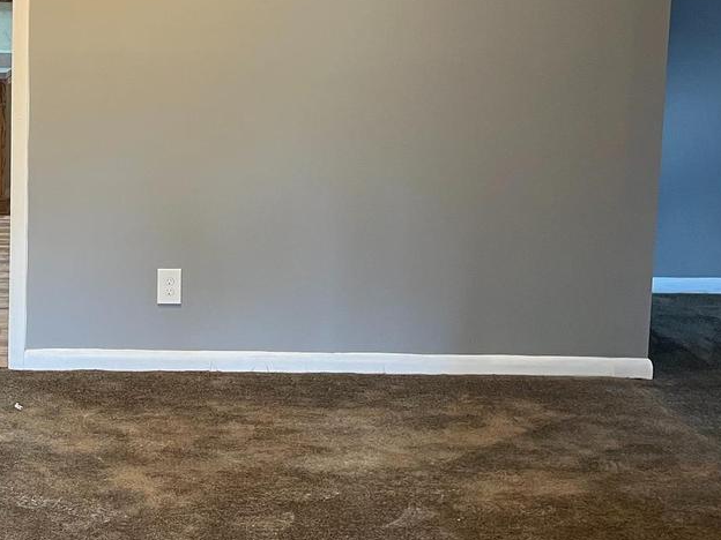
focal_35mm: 60
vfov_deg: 24.2
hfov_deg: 31.2
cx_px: 126
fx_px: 1250
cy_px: 153
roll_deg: +0.3
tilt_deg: -5.9
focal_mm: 5.1
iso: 160
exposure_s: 1/60
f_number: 1.6
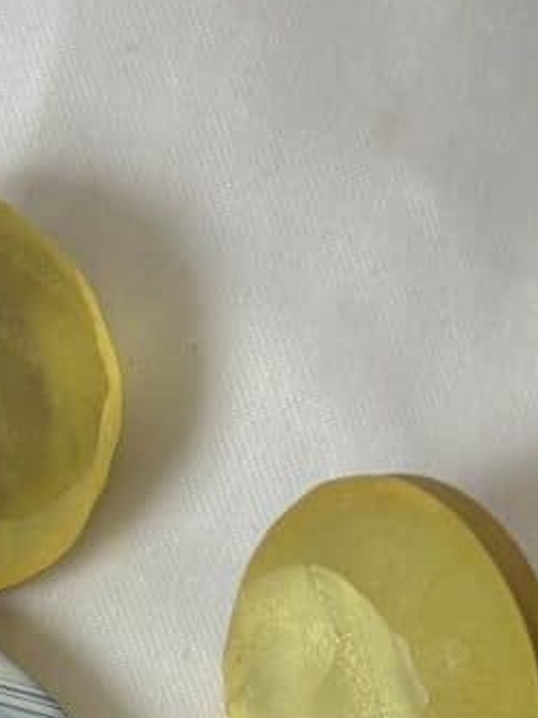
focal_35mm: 161
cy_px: 980
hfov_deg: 9.2
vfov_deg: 11.9
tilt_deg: -78.3
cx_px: 145
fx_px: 3338
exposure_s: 1/187
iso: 32
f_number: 1.6
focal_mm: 5.96
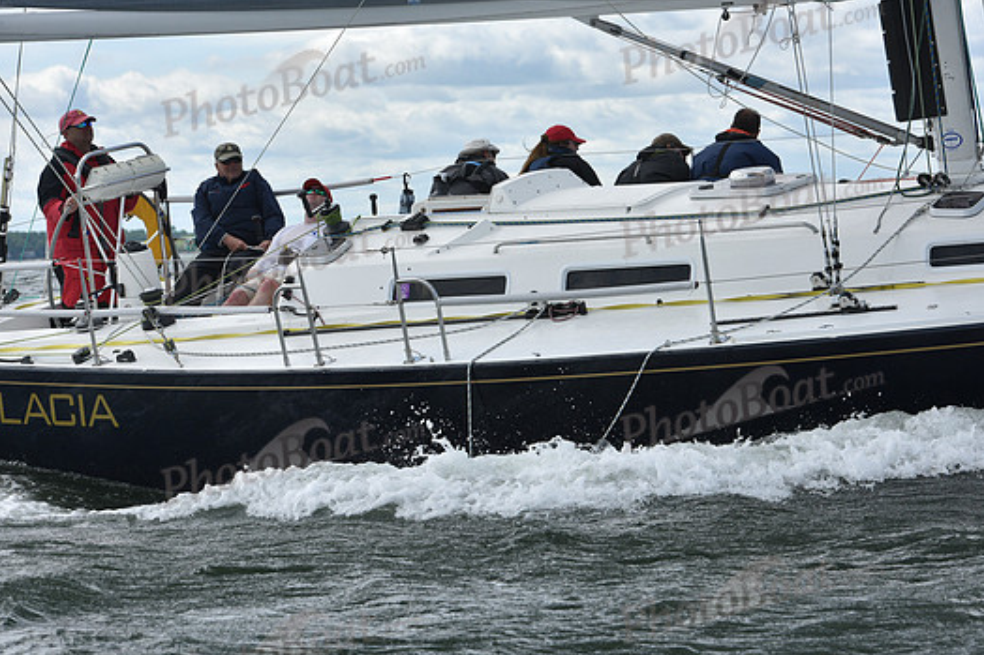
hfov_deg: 18.1
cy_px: 333
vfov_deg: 12.1
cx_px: 524
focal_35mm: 113
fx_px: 3088
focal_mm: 102
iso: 320
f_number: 8
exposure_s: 1/1000
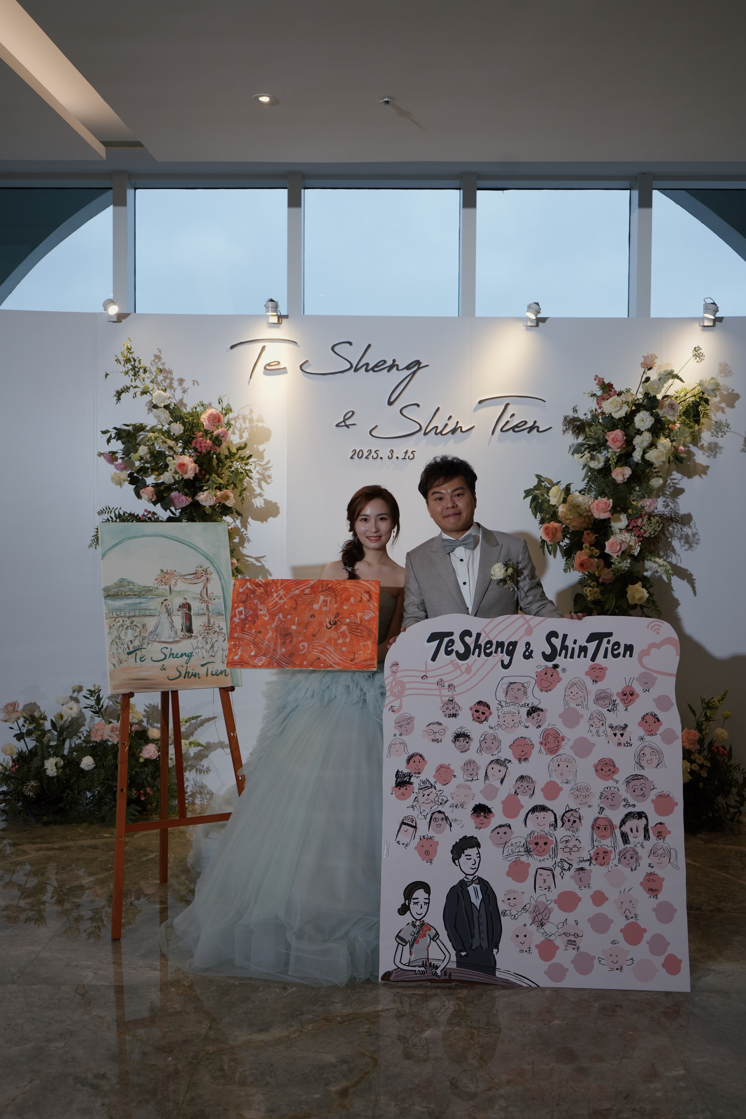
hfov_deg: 38.9
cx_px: 373
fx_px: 1057
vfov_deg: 55.8
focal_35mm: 34
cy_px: 560
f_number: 4
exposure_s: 1/160
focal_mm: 34
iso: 500
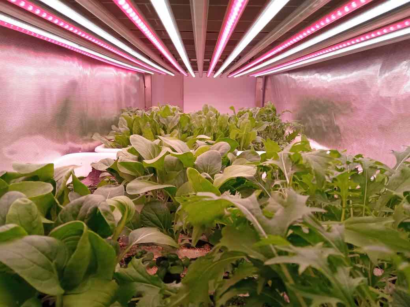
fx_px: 320
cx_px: 205
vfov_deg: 51.4
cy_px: 154
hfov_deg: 65.3
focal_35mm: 27
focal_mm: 3.79
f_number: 2.2
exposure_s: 1/129
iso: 115
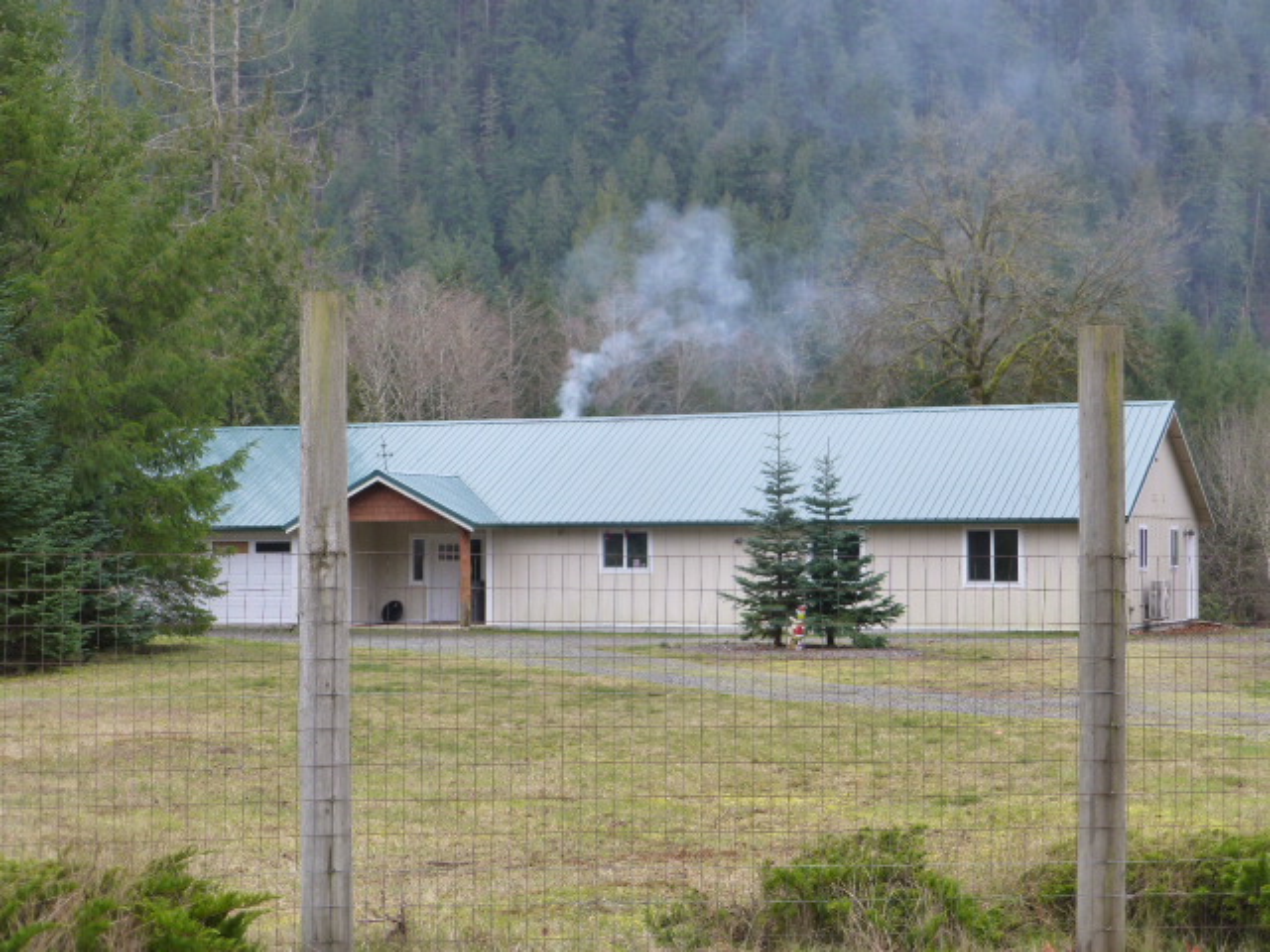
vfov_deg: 21.0
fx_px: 2568
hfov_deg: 27.8
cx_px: 635
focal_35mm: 70
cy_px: 476
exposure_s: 1/60
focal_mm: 12.5
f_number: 5
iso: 160
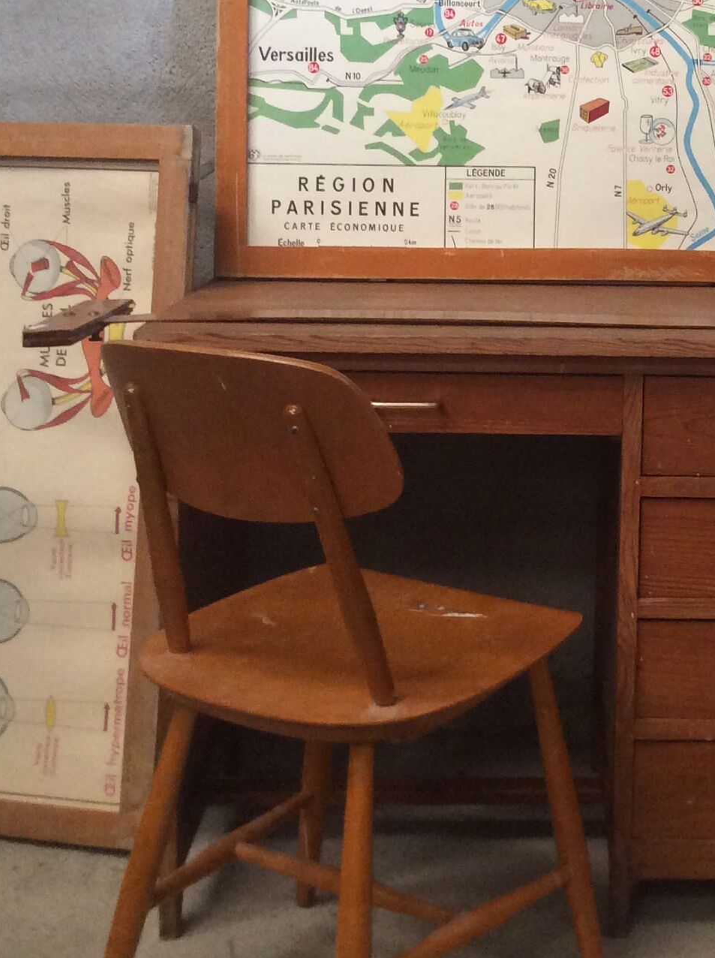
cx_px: 614
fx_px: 1795
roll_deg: +0.0
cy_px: 263
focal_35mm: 65
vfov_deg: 29.5
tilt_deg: -6.1
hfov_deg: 22.1
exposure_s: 1/25
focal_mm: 3.3
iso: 125
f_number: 2.4
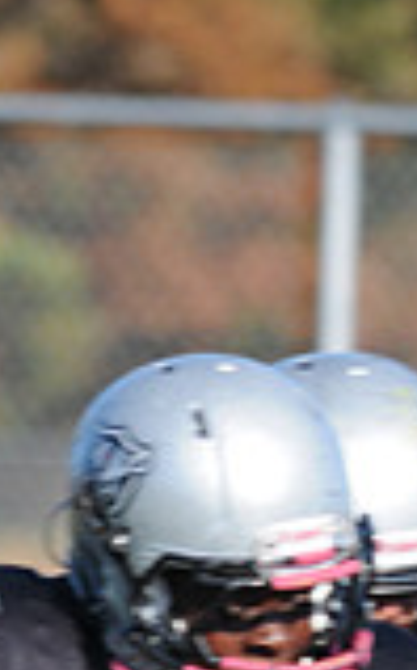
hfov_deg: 0.8
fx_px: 30431
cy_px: 1108
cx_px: 478
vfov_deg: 1.3
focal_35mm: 1669
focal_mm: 300
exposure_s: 1/500
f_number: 7.1
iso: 200
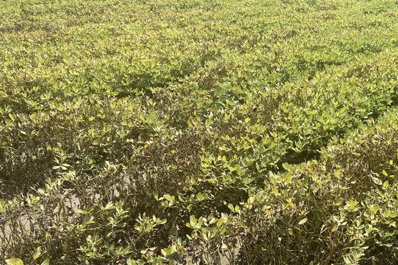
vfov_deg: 30.3
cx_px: 276
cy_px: 176
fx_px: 486
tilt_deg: -28.6
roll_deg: -1.7
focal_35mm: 44
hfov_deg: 43.7
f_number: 1.8
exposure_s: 1/1171
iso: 20
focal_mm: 3.99
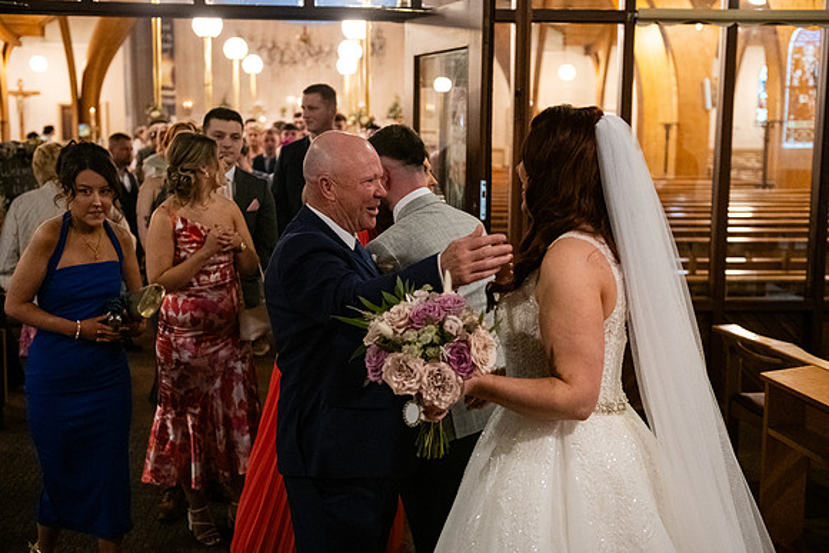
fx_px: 1106
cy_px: 276
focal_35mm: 48
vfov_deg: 28.1
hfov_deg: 41.1
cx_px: 414
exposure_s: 1/160
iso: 2500
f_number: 3.5
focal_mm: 48
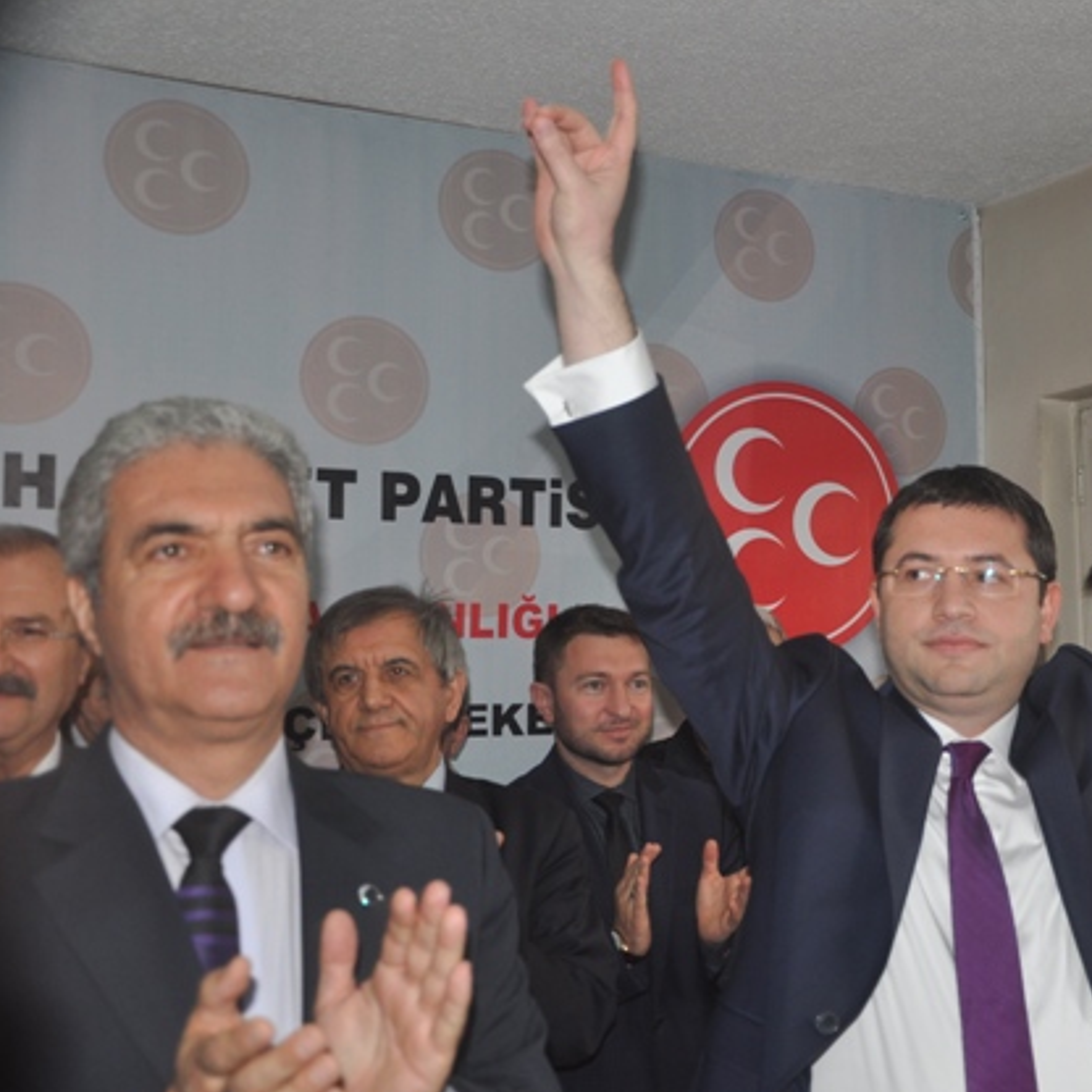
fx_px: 1677
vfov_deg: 36.1
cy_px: 555
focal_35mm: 47
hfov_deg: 35.2
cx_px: 835
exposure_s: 1/60
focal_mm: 24
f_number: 3.8
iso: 320
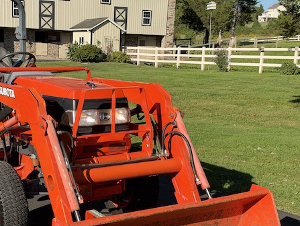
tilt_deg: -12.1
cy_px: 165
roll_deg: -1.9
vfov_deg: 24.6
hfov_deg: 32.3
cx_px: 94
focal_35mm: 59
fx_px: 512
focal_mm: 6.93
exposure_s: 1/2342
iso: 64
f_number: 1.8
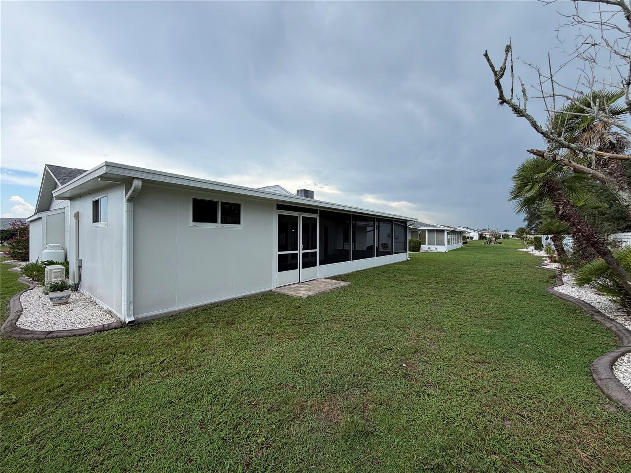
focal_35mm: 14
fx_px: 255
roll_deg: +0.1
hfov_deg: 102.1
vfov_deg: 85.7
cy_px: 236
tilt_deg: +0.2
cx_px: 316
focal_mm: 2.22
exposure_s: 1/658
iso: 40
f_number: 2.2
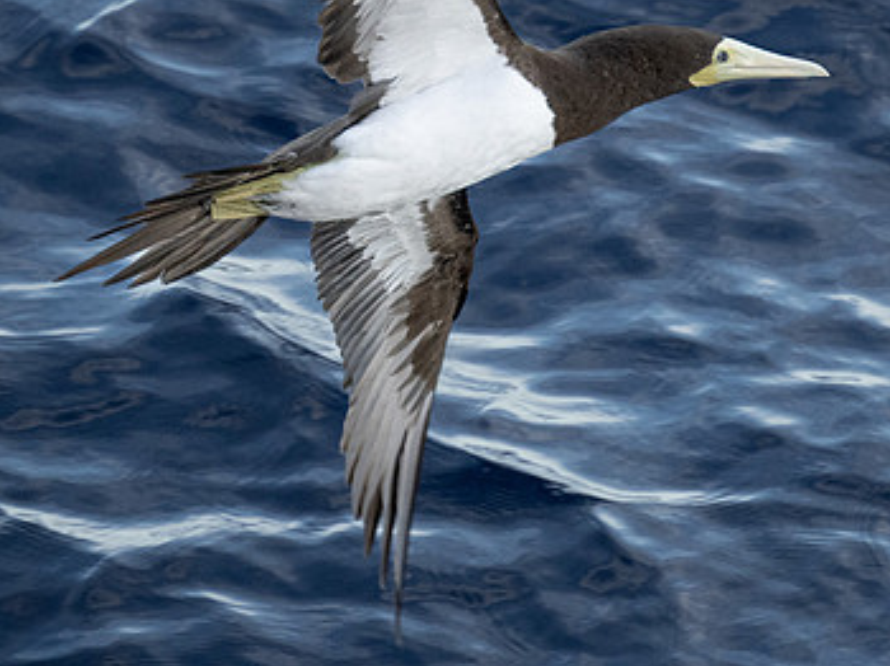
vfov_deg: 1.3
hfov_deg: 1.7
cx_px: 560
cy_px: 36
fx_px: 30215
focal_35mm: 1176
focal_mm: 400
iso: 1600
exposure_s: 1/2000
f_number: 5.6
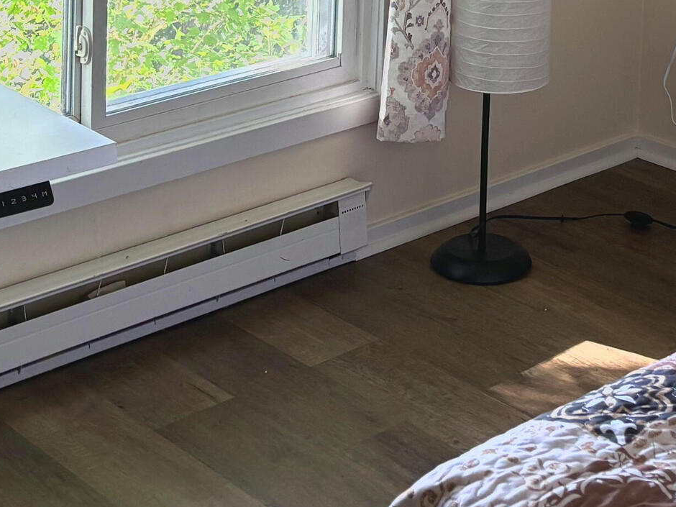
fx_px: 1660
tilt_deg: -6.8
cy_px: -260
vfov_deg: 15.9
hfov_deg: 22.9
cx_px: 463
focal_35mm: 85
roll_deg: -2.8
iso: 125
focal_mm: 5.96
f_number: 1.6
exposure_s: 1/120
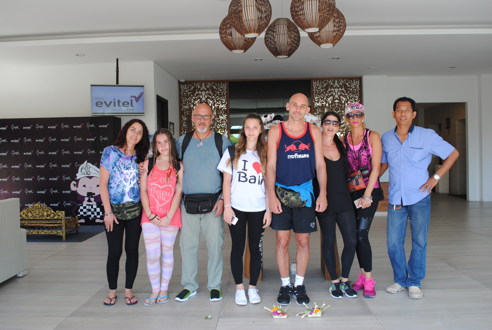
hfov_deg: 61.9
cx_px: 246
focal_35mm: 30
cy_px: 165
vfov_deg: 43.7
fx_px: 410
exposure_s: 1/125
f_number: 5.6
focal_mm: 20
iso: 400
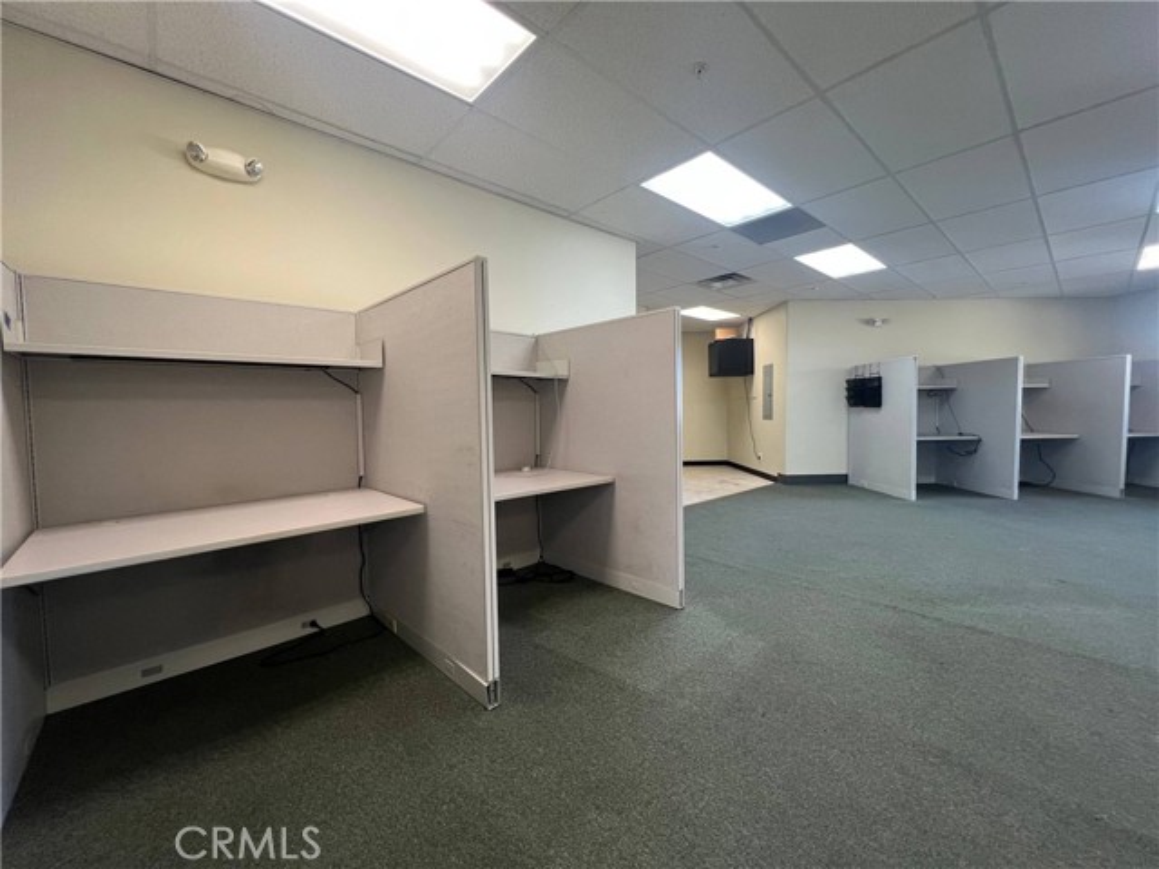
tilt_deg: -2.6
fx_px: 435
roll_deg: +0.7
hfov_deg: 106.2
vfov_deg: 89.9
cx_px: 580
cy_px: 434
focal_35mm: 13
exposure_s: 1/120
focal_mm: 1.57
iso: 200
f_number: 1.8
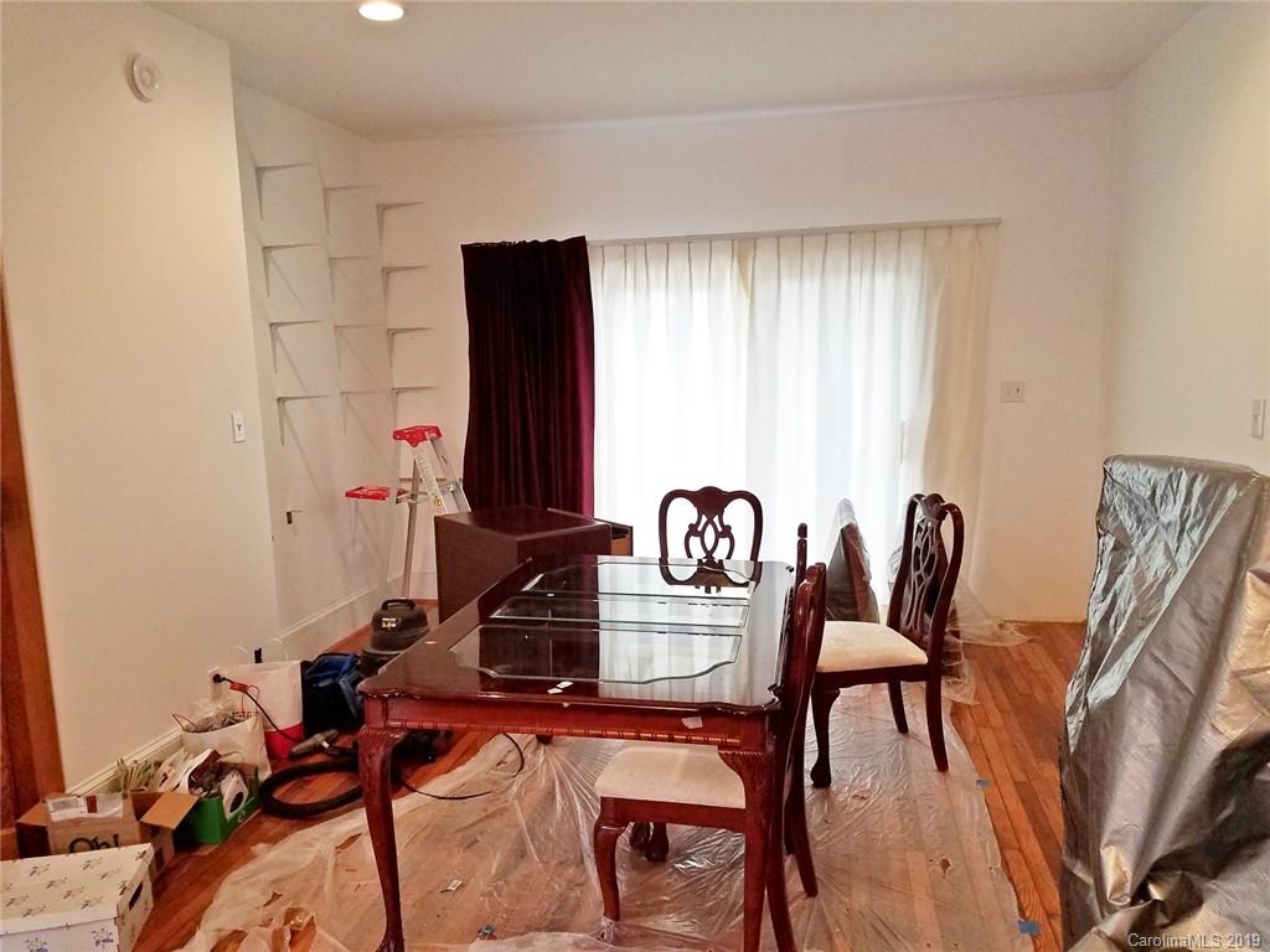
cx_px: 635
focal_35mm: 26
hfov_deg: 67.3
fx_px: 954
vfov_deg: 53.1
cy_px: 476
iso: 100
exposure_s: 1/60
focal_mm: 4.2
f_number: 1.7
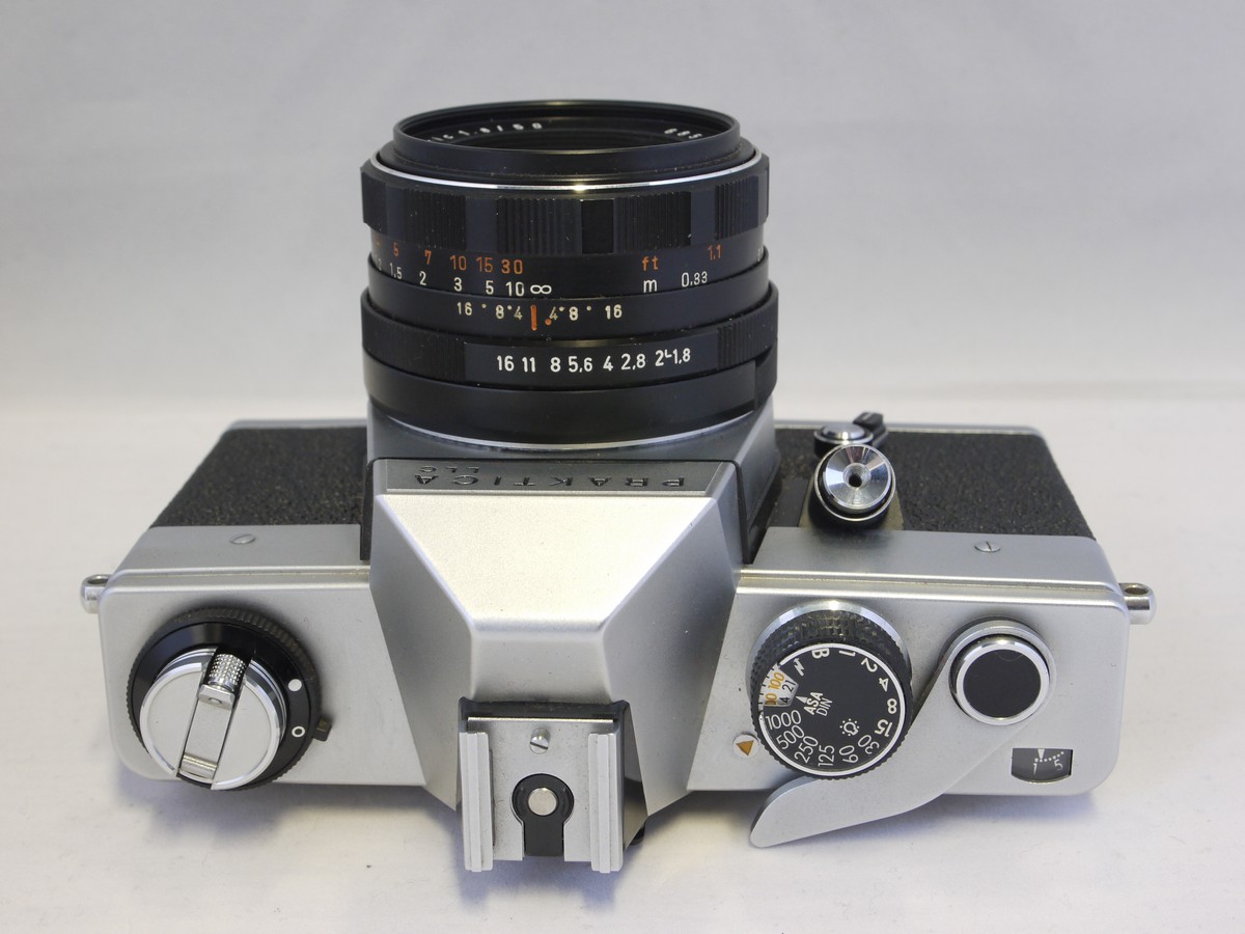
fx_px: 2014
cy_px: 467
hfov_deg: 34.3
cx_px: 622
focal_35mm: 56
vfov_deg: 26.1
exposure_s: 1/13
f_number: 8
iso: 400
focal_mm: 28
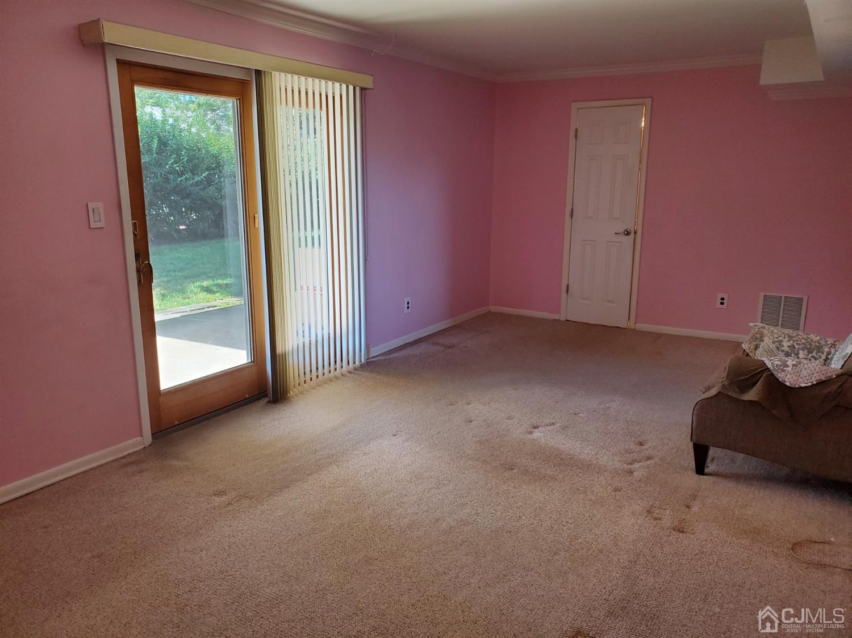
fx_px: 640
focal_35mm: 26
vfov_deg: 53.0
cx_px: 426
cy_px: 319
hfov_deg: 67.3
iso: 160
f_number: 2.4
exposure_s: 1/85
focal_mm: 4.3
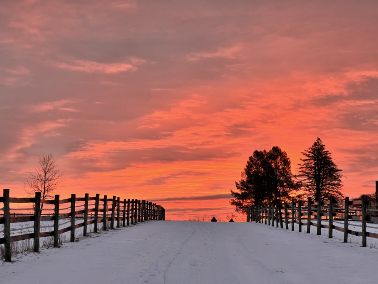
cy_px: 142
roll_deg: +0.2
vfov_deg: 19.2
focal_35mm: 77
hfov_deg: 25.3
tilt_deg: +6.8
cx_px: 189
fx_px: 841
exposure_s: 1/60
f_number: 2.8
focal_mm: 9
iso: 250
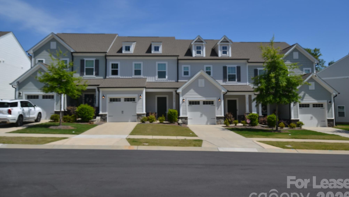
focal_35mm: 31
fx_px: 283
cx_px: 176
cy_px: 91
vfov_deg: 38.3
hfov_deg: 63.4
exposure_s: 1/320
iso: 100
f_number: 9
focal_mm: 19
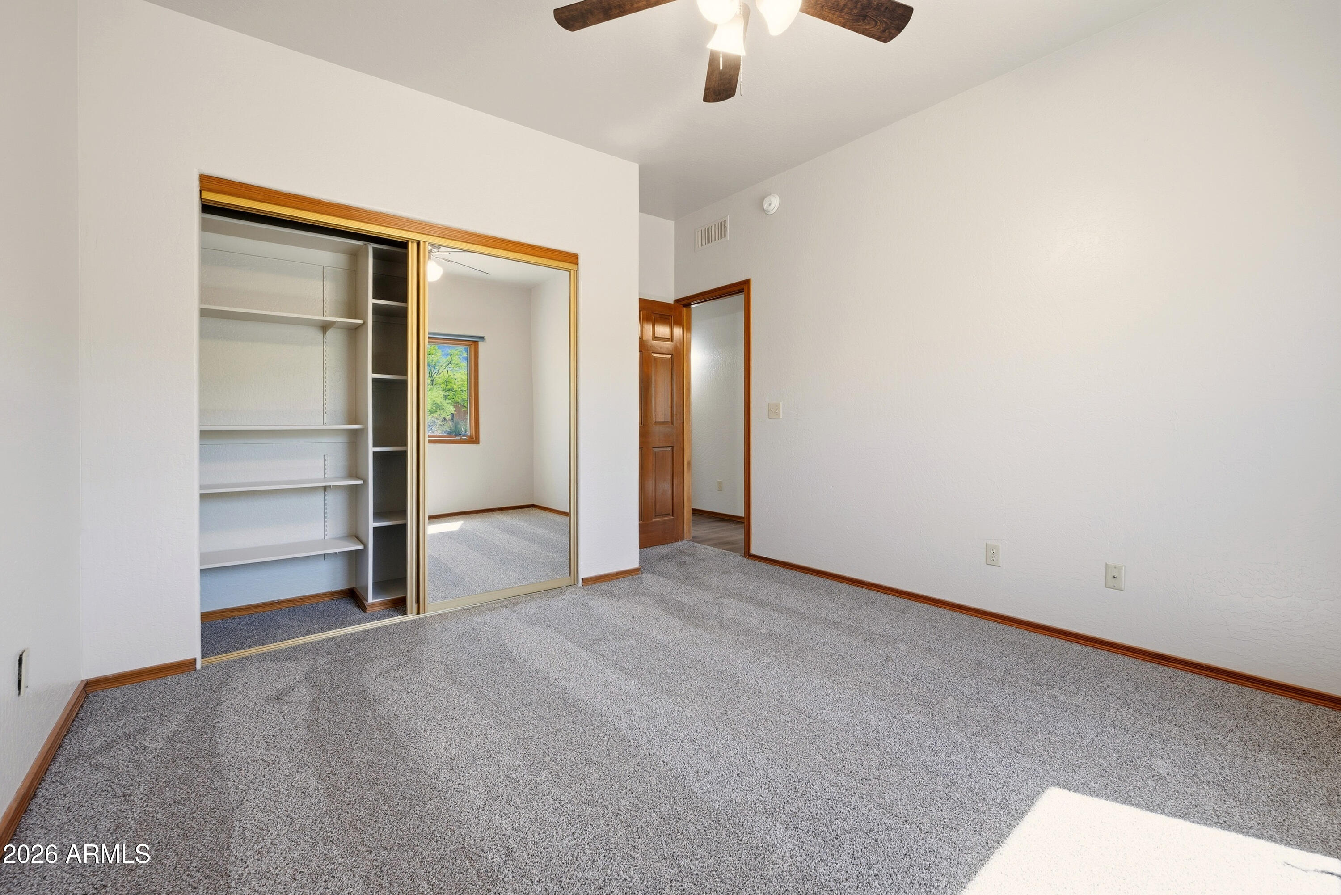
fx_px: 522
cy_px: 448
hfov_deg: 104.2
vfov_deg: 81.2
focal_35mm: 14
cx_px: 670
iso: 250
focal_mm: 14
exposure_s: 1/25
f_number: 9
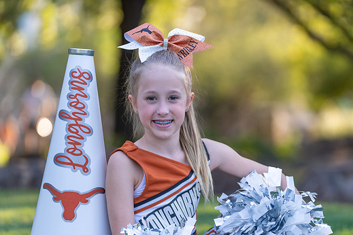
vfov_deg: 7.7
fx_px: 1745
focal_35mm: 178
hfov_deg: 11.5
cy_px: 152
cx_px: 187
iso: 200
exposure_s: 1/320
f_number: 2.8
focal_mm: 132
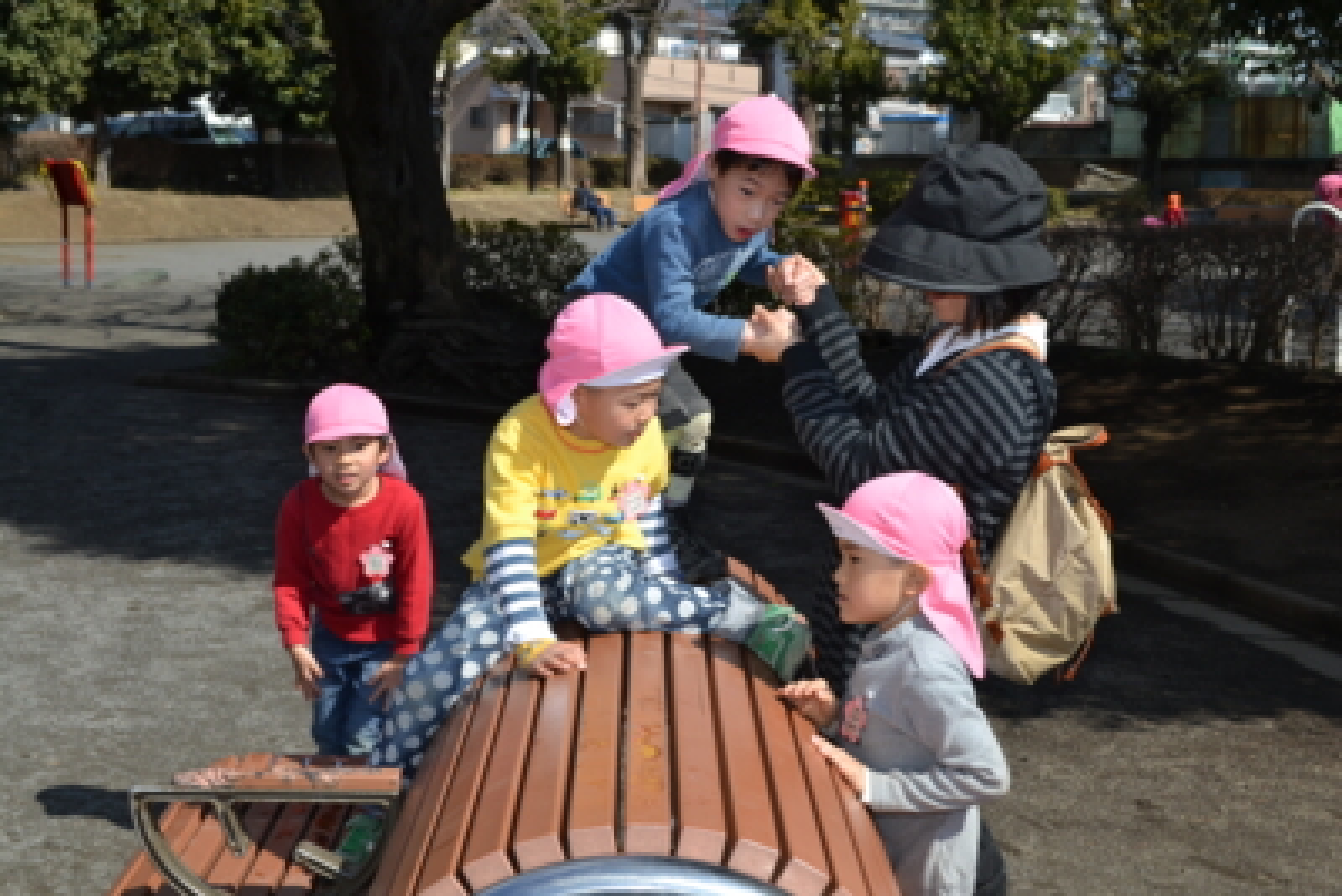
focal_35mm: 52
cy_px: 448
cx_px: 671
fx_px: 1958
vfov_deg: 25.8
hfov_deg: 37.8
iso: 100
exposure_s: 1/200
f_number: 9
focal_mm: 35
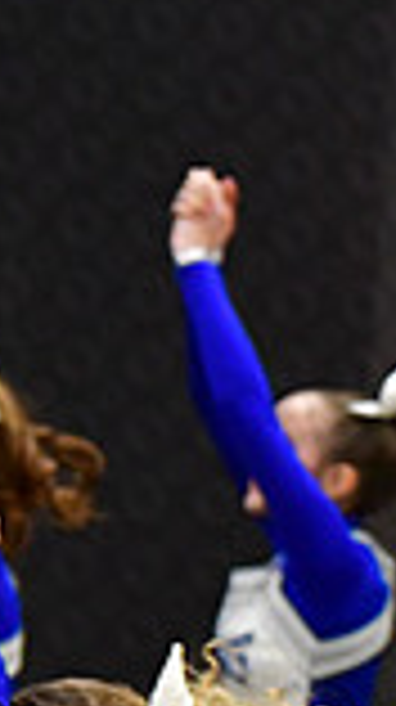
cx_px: 1161
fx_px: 14637
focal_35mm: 782
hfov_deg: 1.5
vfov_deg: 2.8
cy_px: 839
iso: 4000
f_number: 3.5
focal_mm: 135
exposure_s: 1/500
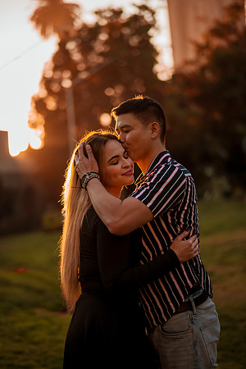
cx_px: 123
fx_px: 594
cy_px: 184
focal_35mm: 58
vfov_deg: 34.5
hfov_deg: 23.4
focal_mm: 58
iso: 100
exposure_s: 1/800
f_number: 1.4
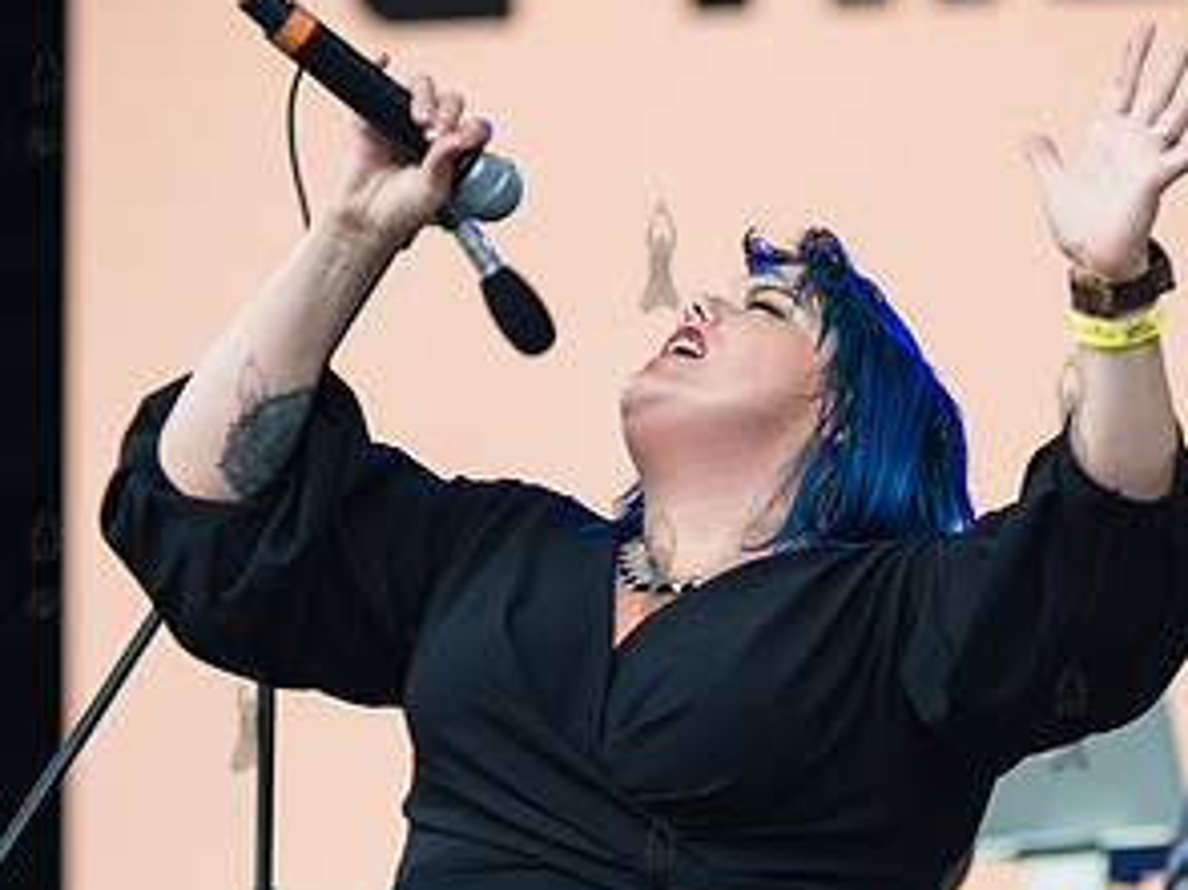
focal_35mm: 341
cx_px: 792
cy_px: 564
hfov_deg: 5.8
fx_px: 11698
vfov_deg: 4.4
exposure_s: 1/400
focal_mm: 155
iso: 200
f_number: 2.8
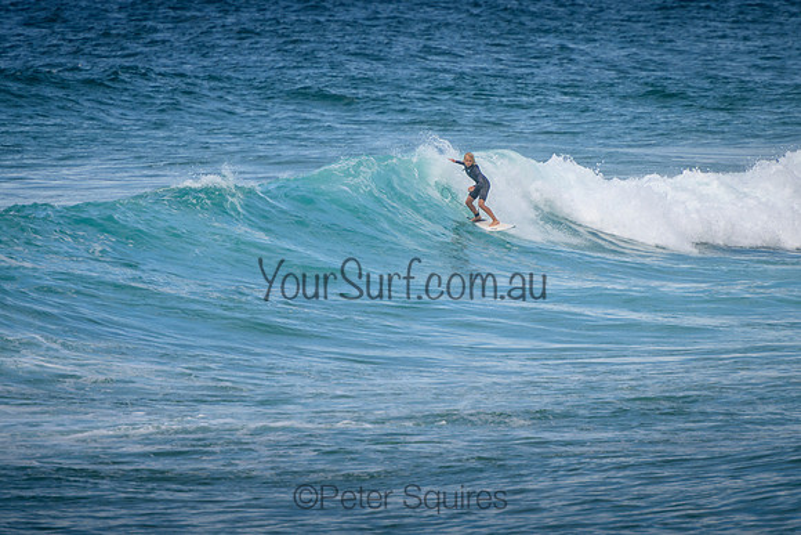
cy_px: 198
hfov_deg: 3.8
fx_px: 12225
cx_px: 479
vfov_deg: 2.5
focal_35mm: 549
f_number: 5.6
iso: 360
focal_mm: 400
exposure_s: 1/2000
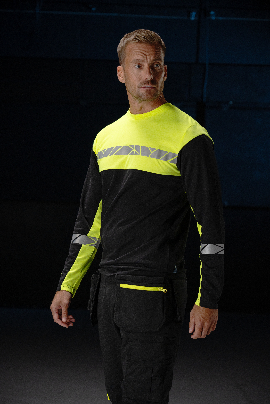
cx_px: 135
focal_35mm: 84
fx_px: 945
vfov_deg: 24.2
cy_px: 202
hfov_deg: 16.3
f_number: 5
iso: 800
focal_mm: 84
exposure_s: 1/100
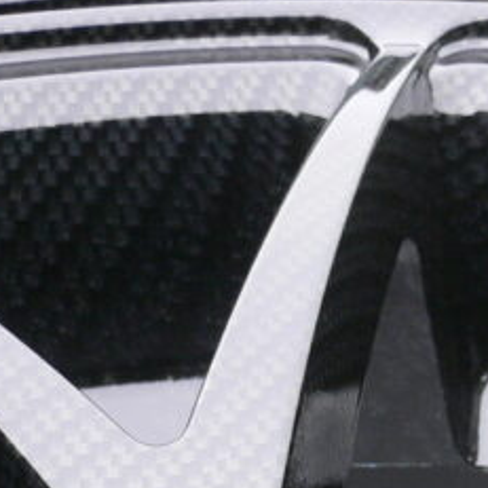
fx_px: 1707
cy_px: 604
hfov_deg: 16.0
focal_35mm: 107
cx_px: 477
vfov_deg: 15.6
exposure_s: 1/30
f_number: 2.8
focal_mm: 5.8
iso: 100
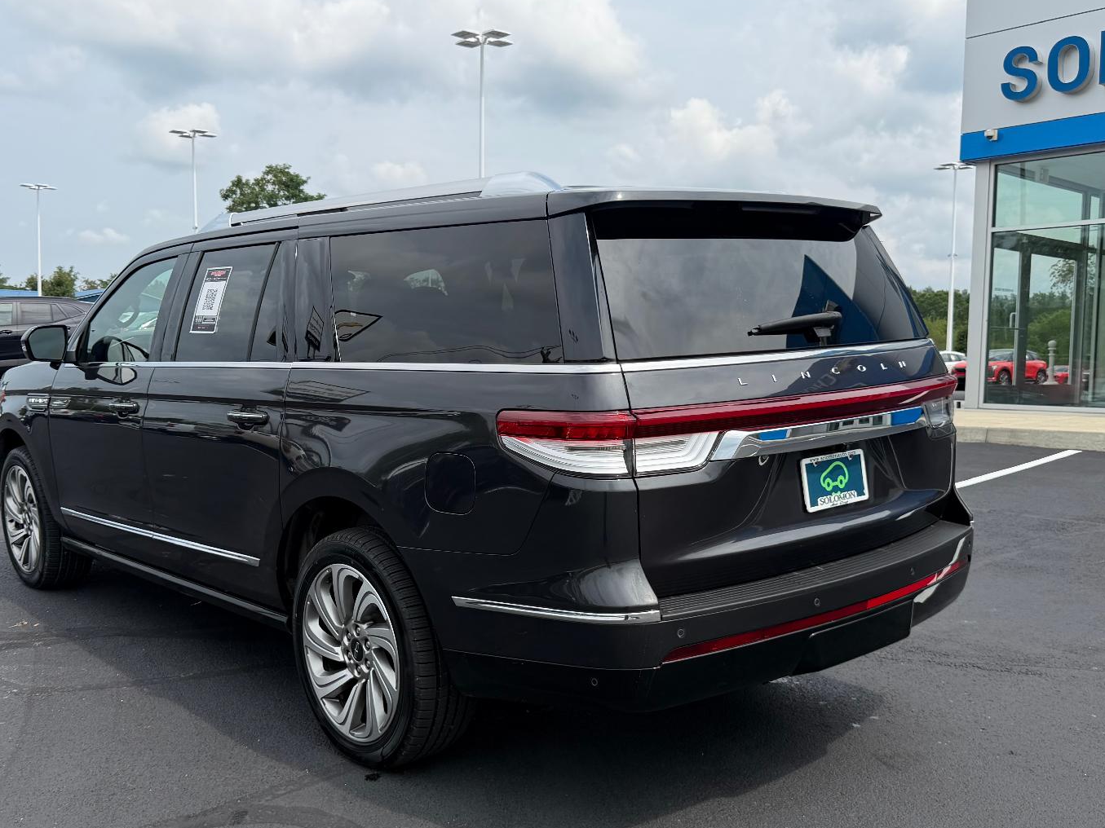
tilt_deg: -4.5
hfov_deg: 53.9
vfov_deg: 41.7
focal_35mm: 34
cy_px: 462
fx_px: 1085
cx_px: 521
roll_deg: -0.2
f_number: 1.78
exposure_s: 1/4167
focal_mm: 6.76
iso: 80
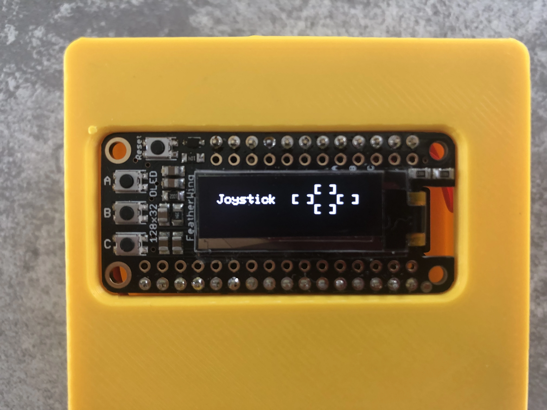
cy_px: 205
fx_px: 442
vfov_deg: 49.7
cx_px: 274
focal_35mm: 28
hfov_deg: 63.4
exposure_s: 1/16
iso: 100
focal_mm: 4
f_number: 1.8
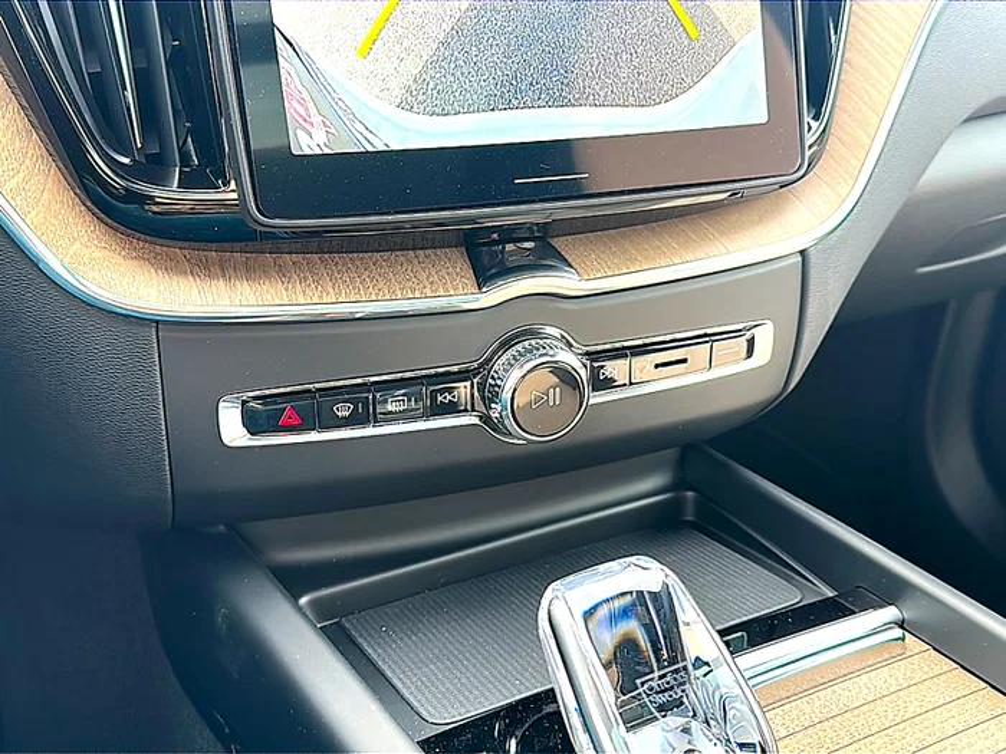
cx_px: 503
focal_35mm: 31
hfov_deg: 58.4
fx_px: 901
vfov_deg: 45.4
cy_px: 377
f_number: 1.78
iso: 80
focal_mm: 6.86
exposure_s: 1/148
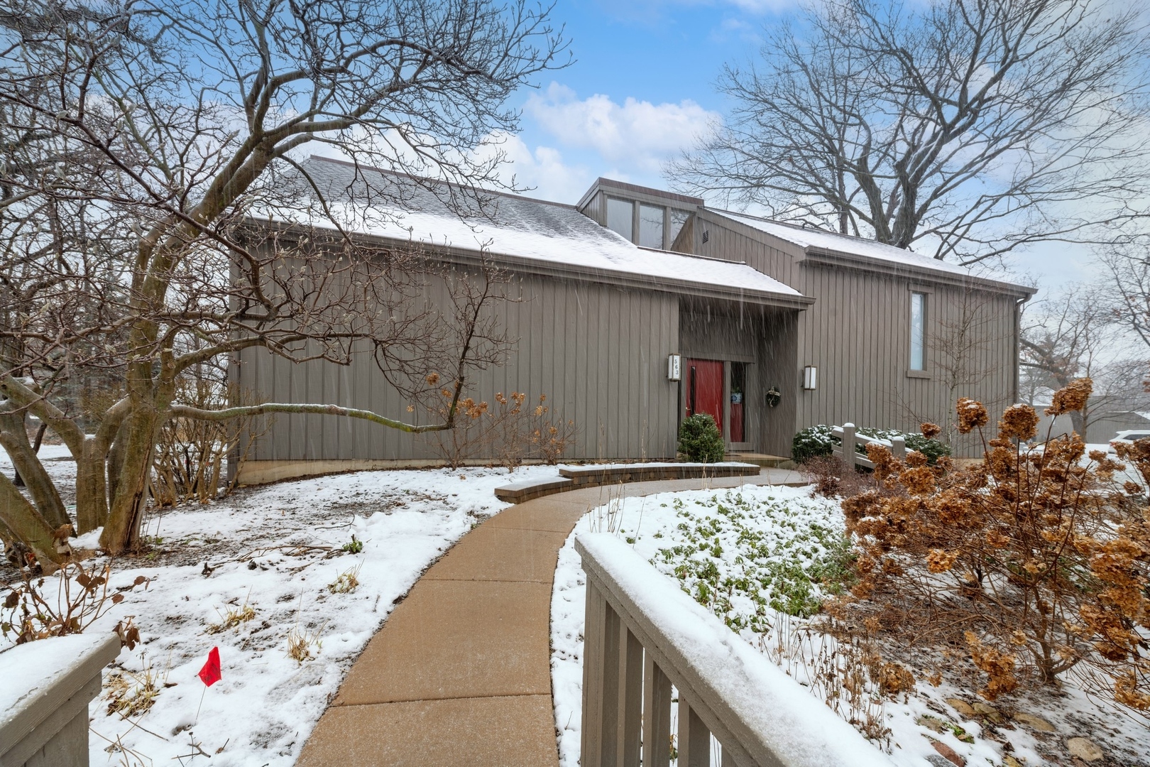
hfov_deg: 104.3
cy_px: 384
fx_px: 447
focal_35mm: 14
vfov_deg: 81.2
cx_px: 575
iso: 200
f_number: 9.5
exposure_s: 1/15
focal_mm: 14
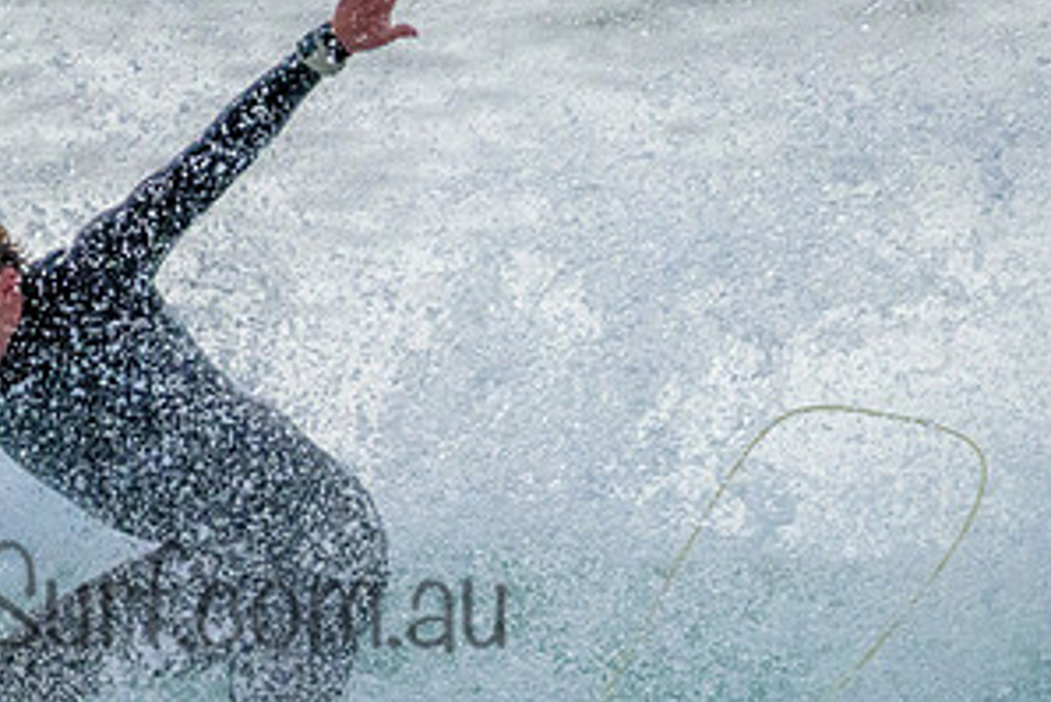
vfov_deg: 0.7
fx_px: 61832
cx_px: 500
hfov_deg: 1.0
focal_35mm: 2117
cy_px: 752
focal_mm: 800
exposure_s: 1/2000
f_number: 11
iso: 5000
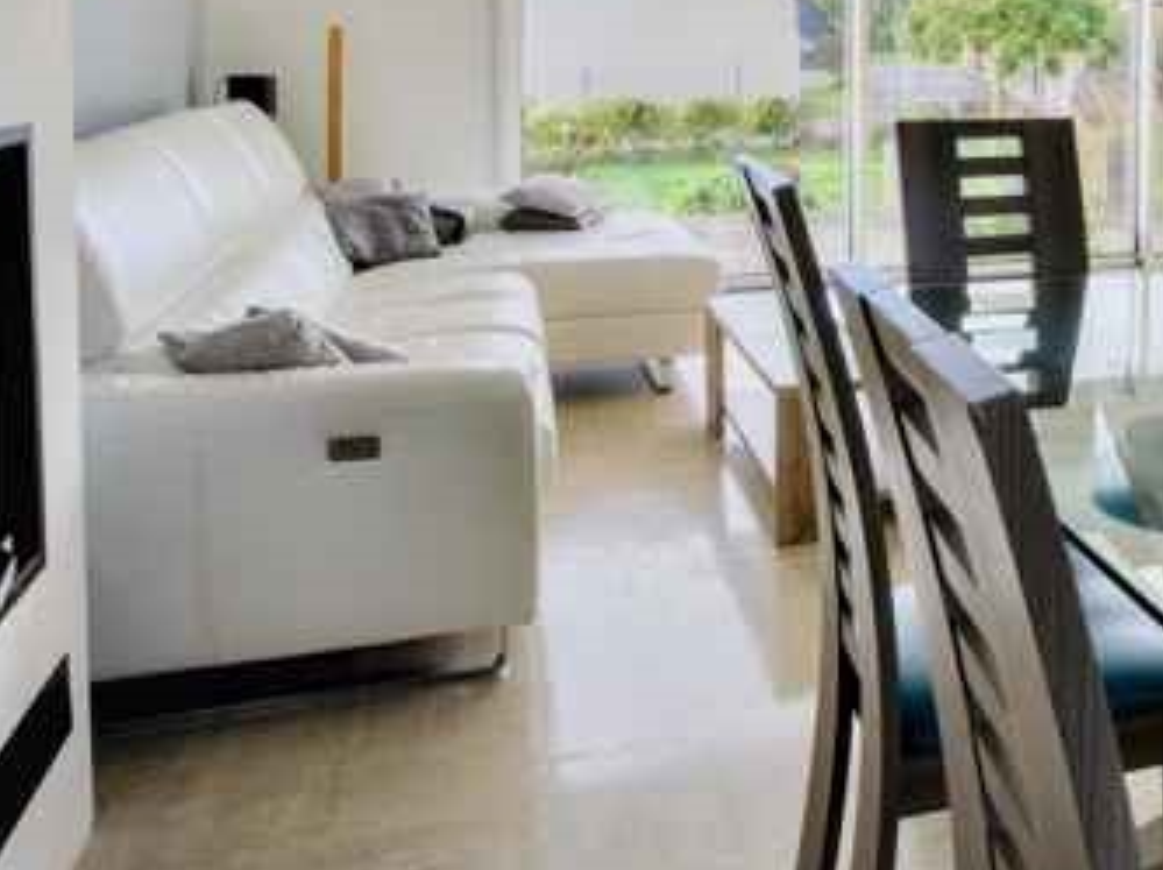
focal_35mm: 37
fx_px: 1242
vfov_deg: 36.4
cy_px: 103
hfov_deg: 45.9
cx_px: 1023
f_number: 8
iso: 800
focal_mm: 16
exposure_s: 1/1000
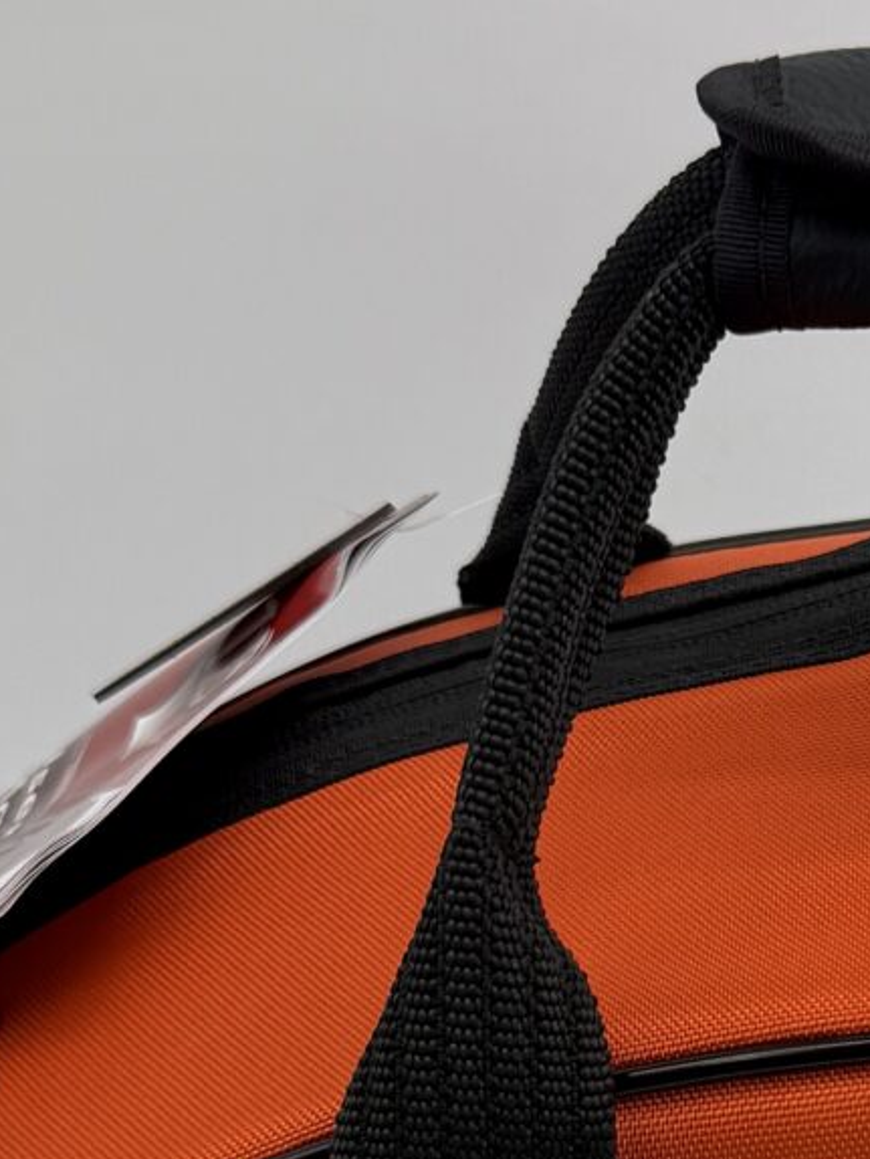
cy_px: 1415
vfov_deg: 17.5
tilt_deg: -38.2
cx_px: 1108
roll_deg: +4.1
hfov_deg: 13.4
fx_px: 3583
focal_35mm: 107
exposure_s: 1/539
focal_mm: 6.76
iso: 80
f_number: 1.78
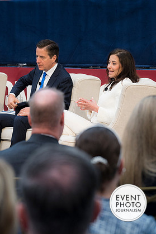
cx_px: 81
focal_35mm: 143
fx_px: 930
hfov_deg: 9.6
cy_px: 113
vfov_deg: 14.4
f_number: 4
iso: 720
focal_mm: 89
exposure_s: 1/160
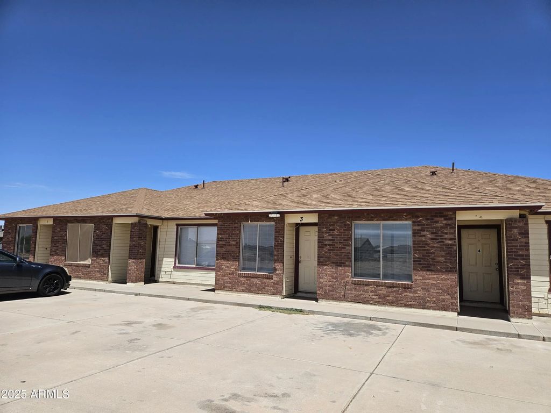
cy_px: 206
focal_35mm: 23
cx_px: 276
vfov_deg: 58.9
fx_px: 366
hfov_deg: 73.9
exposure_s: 1/3309
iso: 25
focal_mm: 5.4
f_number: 1.8
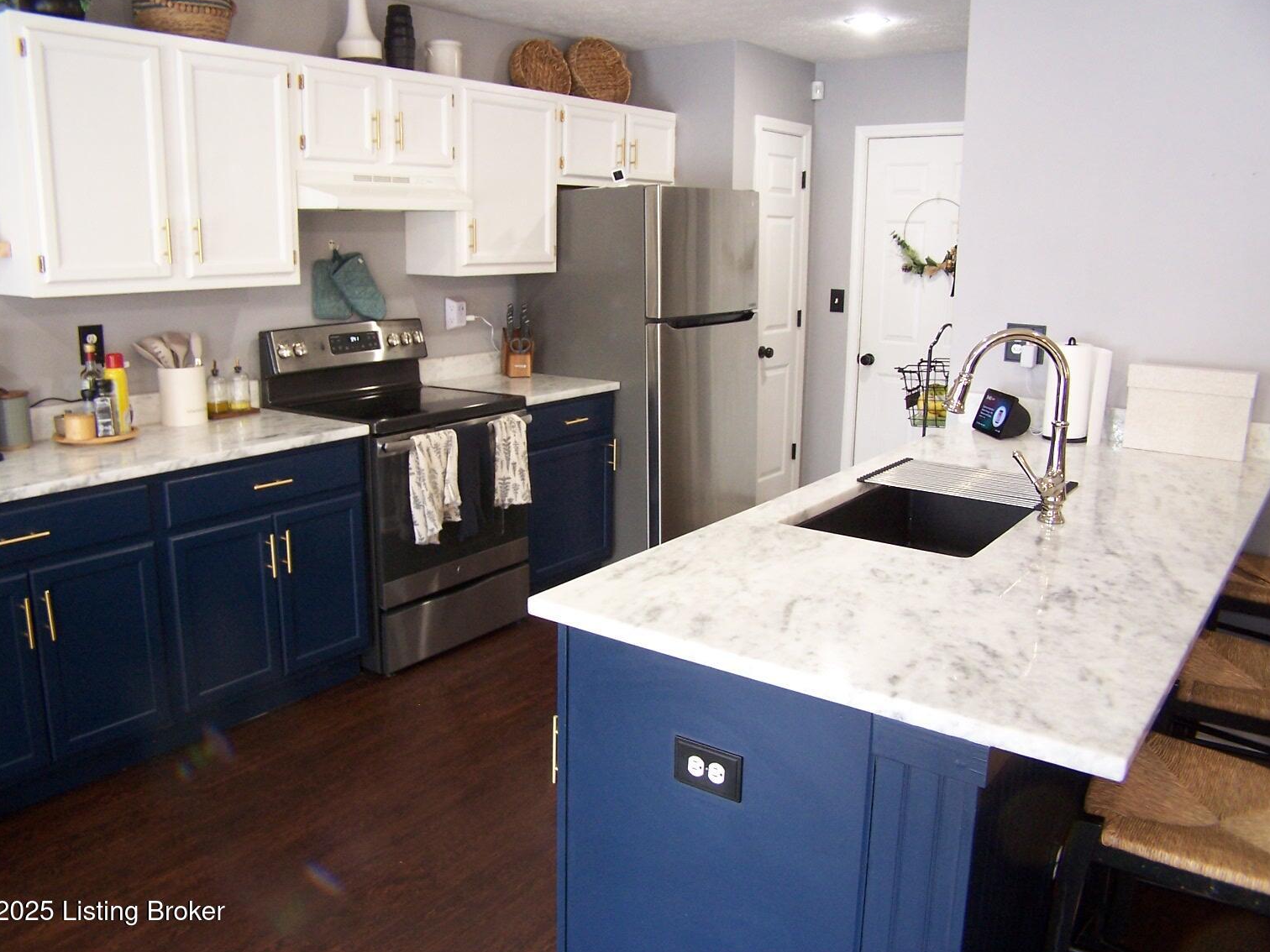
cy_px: 466
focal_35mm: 39
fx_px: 1431
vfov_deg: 36.8
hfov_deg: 47.9
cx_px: 622
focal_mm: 6.3
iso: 140
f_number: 2.8
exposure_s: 1/15
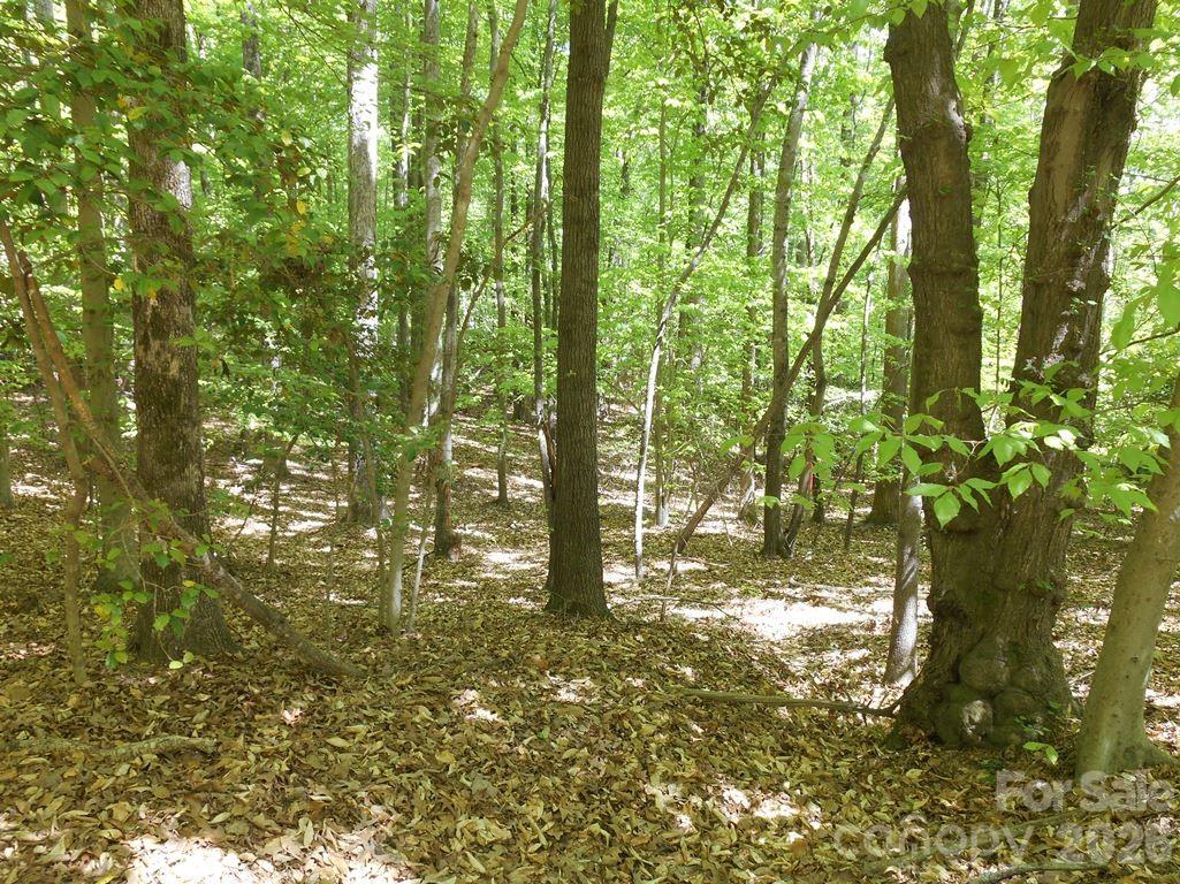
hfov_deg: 58.4
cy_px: 442
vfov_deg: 45.4
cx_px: 590
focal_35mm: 31
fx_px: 1056
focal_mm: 5.5
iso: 100
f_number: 3.6
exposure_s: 1/30
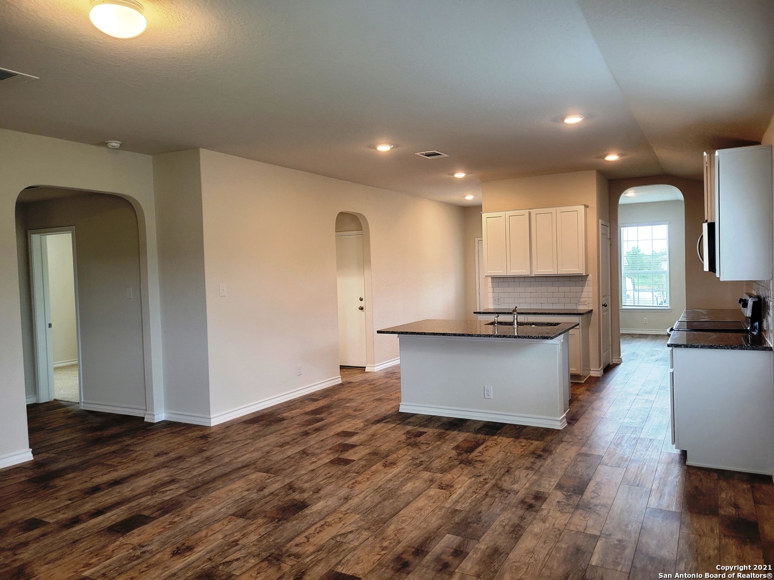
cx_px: 387
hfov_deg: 67.3
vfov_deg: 53.1
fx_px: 581
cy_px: 290
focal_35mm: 26
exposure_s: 1/119
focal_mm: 5.4
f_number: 1.8
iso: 160
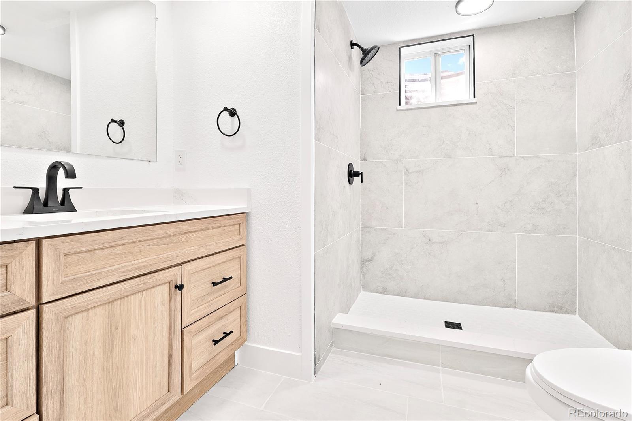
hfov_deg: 100.4
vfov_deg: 77.3
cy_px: 210
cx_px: 316
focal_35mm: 15
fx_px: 263
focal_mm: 10
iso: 160
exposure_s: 1/3
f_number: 7.1
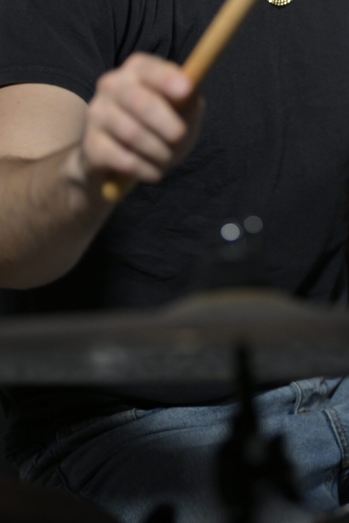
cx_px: 283
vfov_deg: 10.1
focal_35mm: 203
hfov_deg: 6.8
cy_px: 6
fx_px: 2951
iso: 560
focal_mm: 95
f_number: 2.8
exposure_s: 1/100
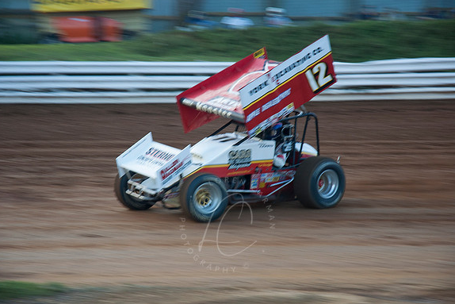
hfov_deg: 19.3
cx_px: 227
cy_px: 152
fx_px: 1340
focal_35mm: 106
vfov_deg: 12.9
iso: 200
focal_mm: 70
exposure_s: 1/160
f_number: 4.5
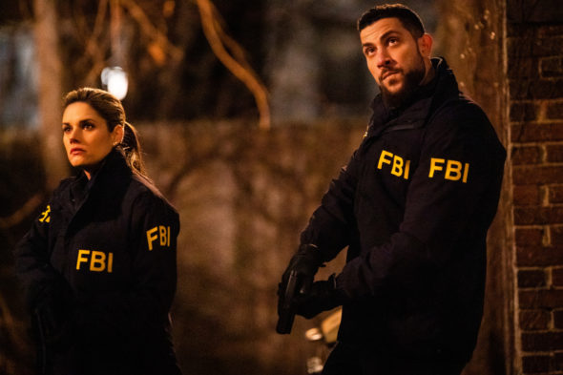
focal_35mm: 105
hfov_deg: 19.5
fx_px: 1642
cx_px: 282
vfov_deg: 13.0
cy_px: 188
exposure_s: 1/250
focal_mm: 105
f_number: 1.6
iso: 12800
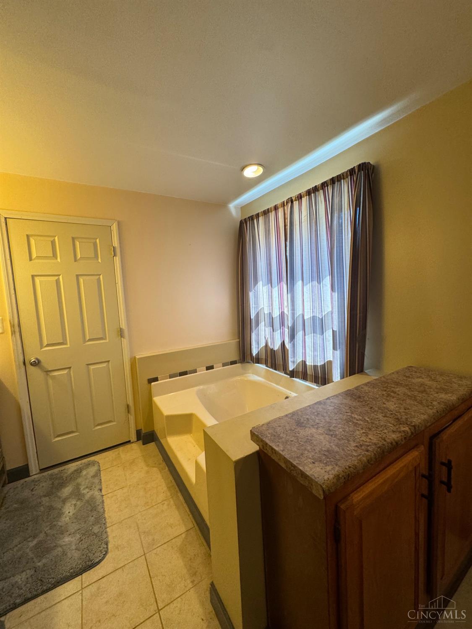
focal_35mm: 14
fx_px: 255
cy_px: 314
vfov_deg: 102.1
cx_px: 236
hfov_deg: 85.7
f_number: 2.2
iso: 200
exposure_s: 1/120
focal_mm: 2.22
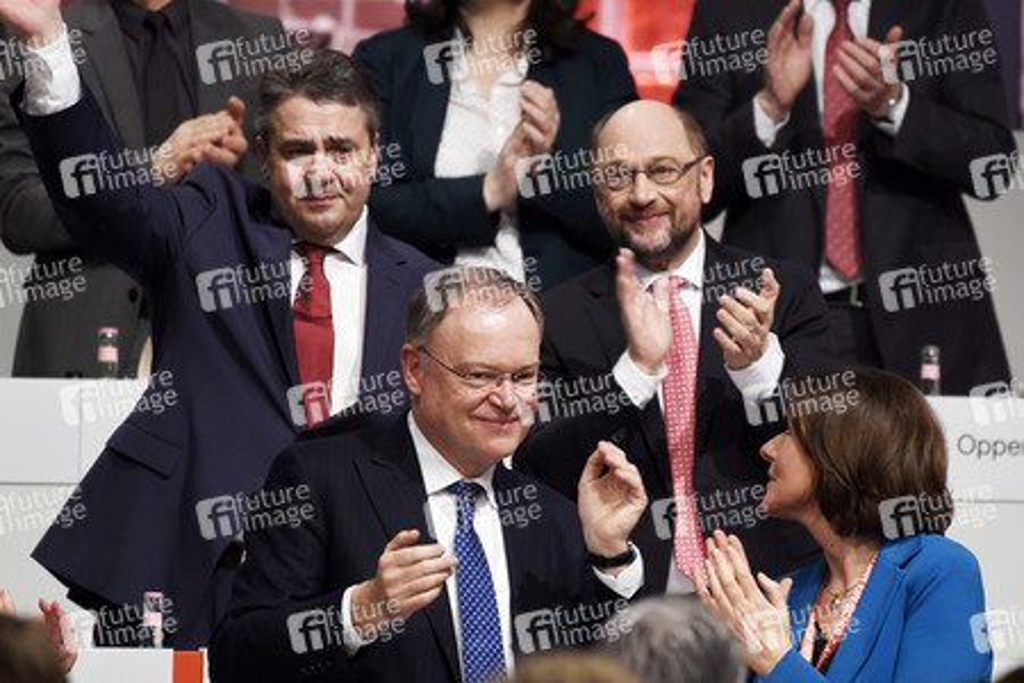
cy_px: 342
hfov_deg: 4.1
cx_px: 512
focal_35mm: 500
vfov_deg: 2.7
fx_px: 14221
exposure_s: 1/250
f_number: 5.6
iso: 2500
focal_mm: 500
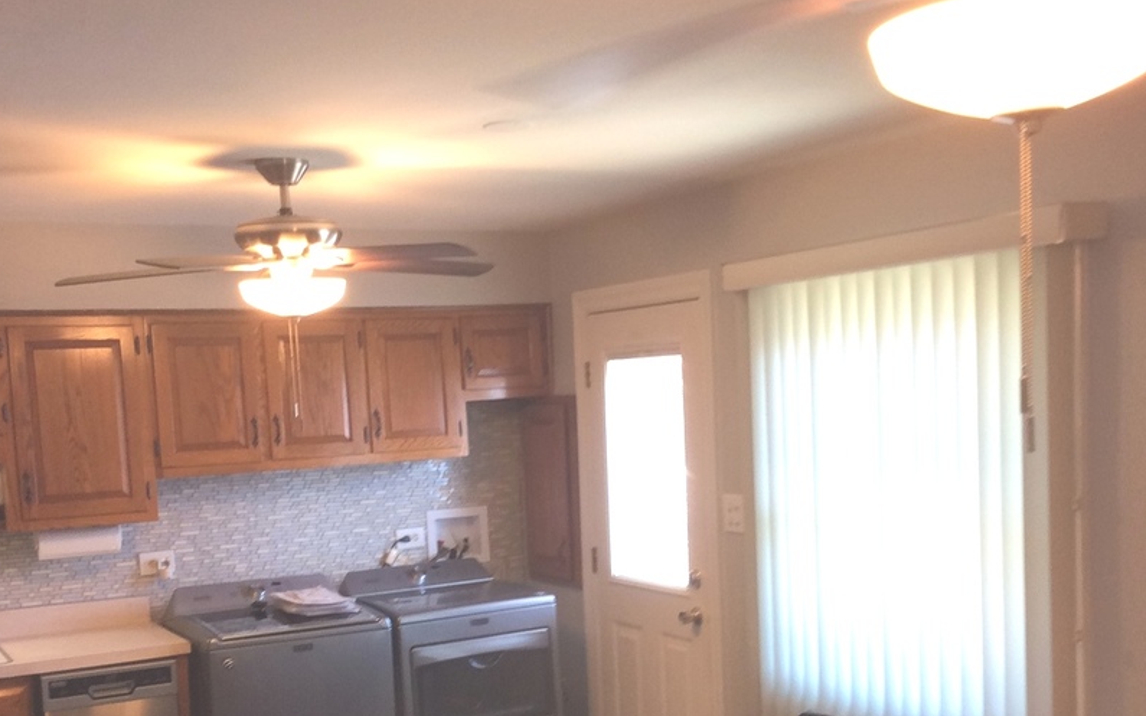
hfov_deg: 43.5
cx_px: 574
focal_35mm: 46
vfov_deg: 27.7
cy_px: 522
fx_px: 1437
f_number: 2.4
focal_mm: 3.3
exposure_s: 1/24
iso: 64
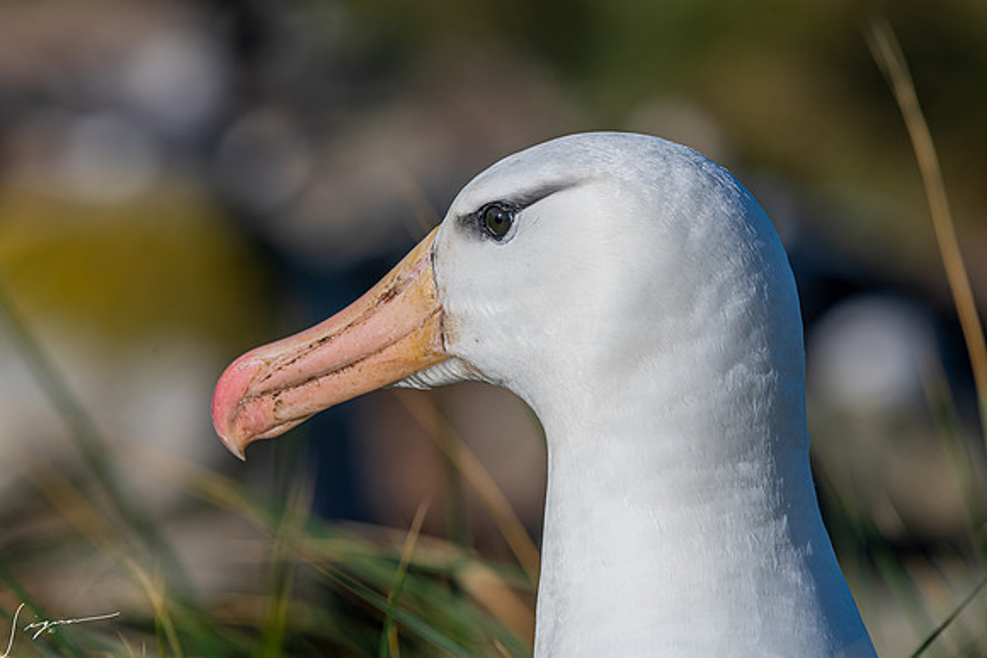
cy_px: 306
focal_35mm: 321
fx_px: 8797
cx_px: 528
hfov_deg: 6.4
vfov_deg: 4.3
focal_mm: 300
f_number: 8
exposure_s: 1/640
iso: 72
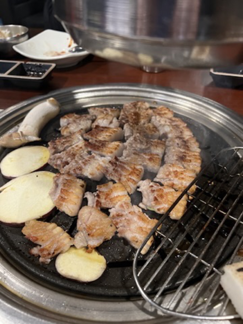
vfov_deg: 67.3
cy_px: 162
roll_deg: +0.6
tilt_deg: -40.7
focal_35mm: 26
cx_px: 122
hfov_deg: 53.1
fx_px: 243
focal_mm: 5.7
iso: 320
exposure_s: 1/60
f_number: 1.5
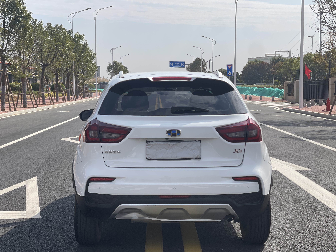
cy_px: 126
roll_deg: -0.3
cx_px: 168
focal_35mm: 64
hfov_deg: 30.3
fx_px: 621
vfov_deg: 22.9
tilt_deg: -3.5
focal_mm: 7.5
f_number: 2.2
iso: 32
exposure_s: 1/1876
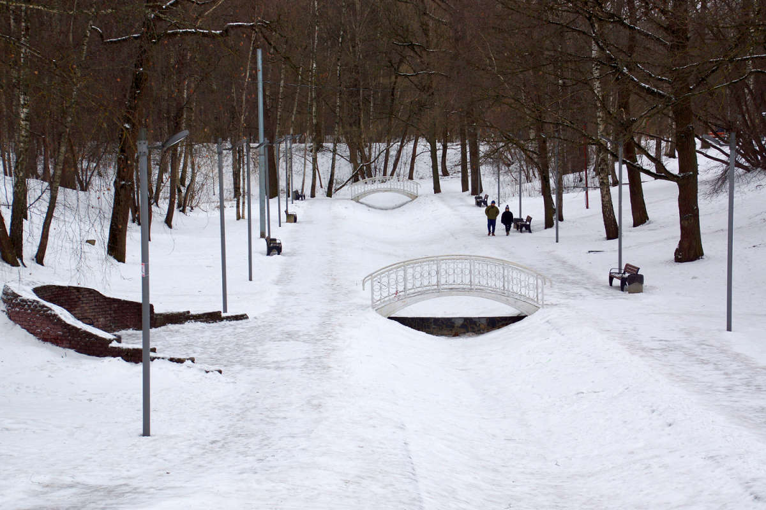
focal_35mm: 75
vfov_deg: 18.2
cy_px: 255
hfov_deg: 27.0
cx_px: 383
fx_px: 1596
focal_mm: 50
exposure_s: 1/160
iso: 100
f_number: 5.6
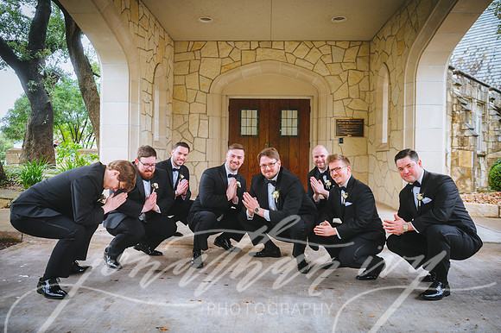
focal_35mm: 28
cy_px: 166
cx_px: 250
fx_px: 389
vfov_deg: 46.4
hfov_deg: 65.5
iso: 1600
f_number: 3.5
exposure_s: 1/320
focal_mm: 28
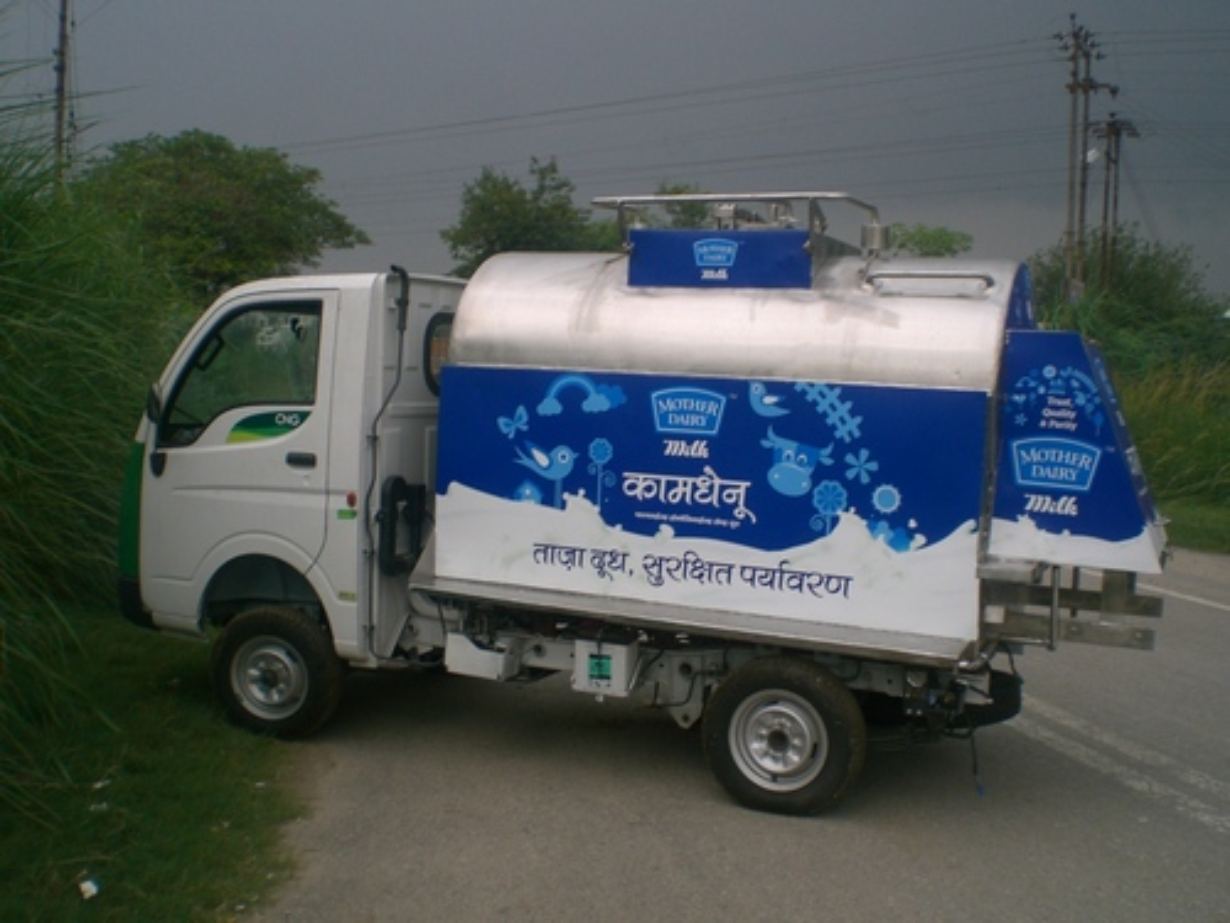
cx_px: 615
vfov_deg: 37.7
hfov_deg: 49.0
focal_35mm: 38
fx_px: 1350
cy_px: 462
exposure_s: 1/250
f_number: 4.4
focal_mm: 6.3
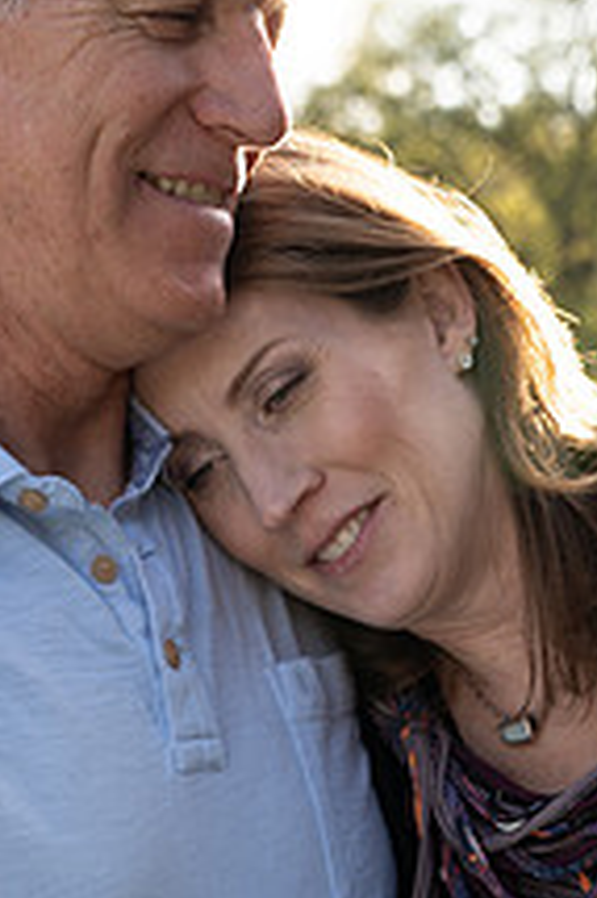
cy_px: 677
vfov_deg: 23.4
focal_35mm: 86
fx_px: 2143
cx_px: 188
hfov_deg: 15.8
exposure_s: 1/250
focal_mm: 41
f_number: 4.5
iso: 125
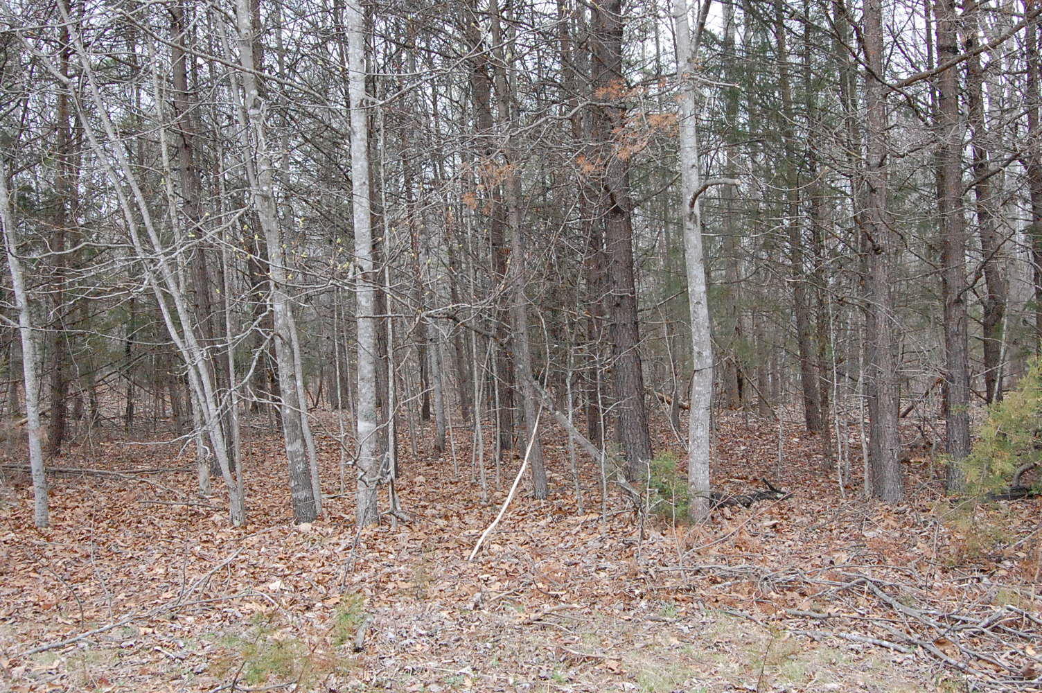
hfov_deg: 49.6
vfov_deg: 34.1
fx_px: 1128
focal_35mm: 39
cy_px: 346
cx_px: 521
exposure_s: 1/500
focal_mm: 26
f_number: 11
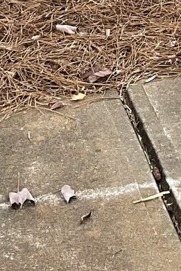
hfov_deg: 7.6
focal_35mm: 177
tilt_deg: -6.9
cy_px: -232
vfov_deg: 10.8
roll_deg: -0.2
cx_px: 280
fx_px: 1335
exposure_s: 1/620
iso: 16
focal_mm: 3
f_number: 1.8
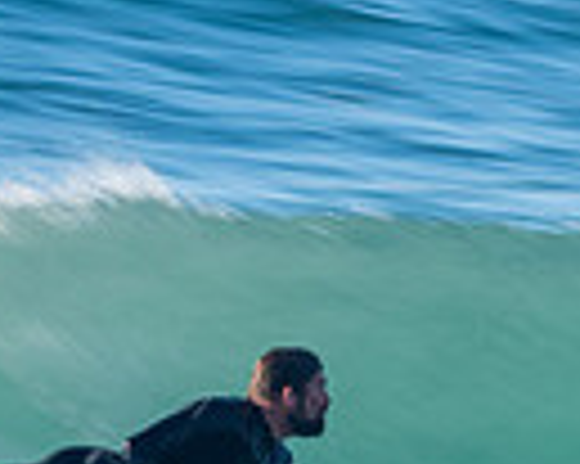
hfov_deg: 0.8
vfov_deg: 0.6
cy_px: 534
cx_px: 301
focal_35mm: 2582
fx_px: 44288
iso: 64
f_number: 20
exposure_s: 1/30
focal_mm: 500
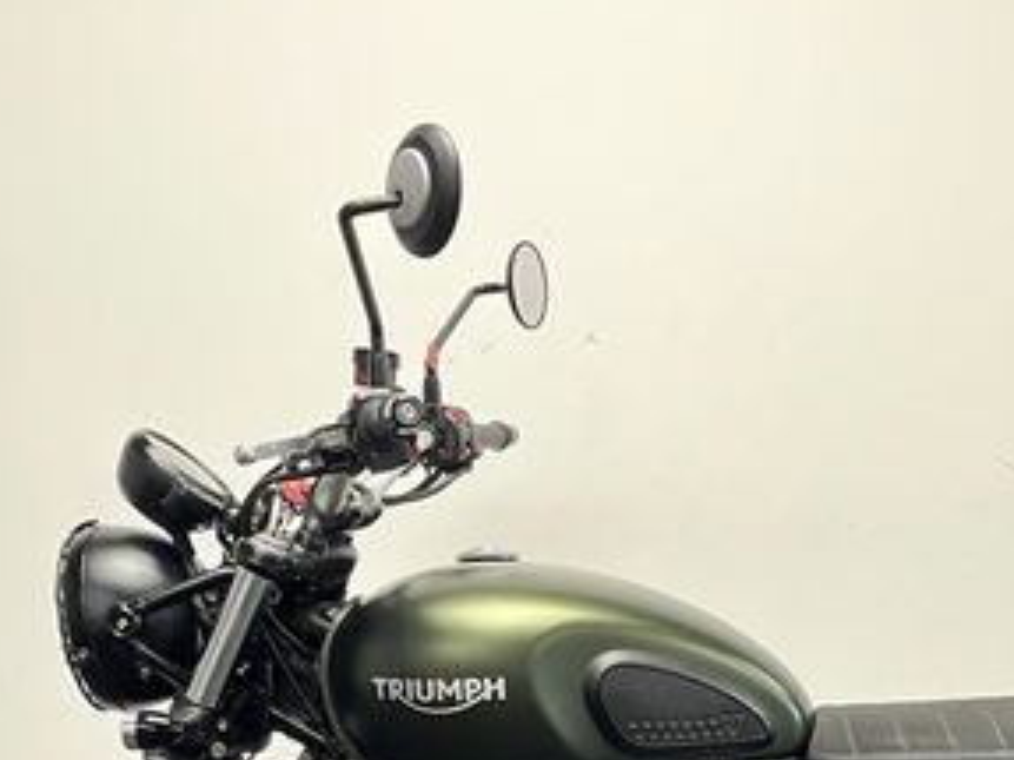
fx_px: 1698
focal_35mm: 58
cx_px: 678
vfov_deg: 23.8
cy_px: 806
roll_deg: +1.5
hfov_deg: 33.0
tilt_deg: -5.4
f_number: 1.6
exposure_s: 1/33
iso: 400
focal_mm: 5.1
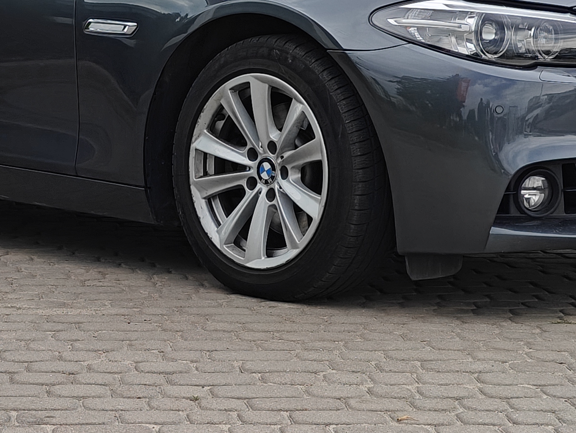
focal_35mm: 121
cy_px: 48
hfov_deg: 16.2
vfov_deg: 12.2
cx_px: 189
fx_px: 2014
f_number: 2
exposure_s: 1/785
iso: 50
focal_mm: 7.08
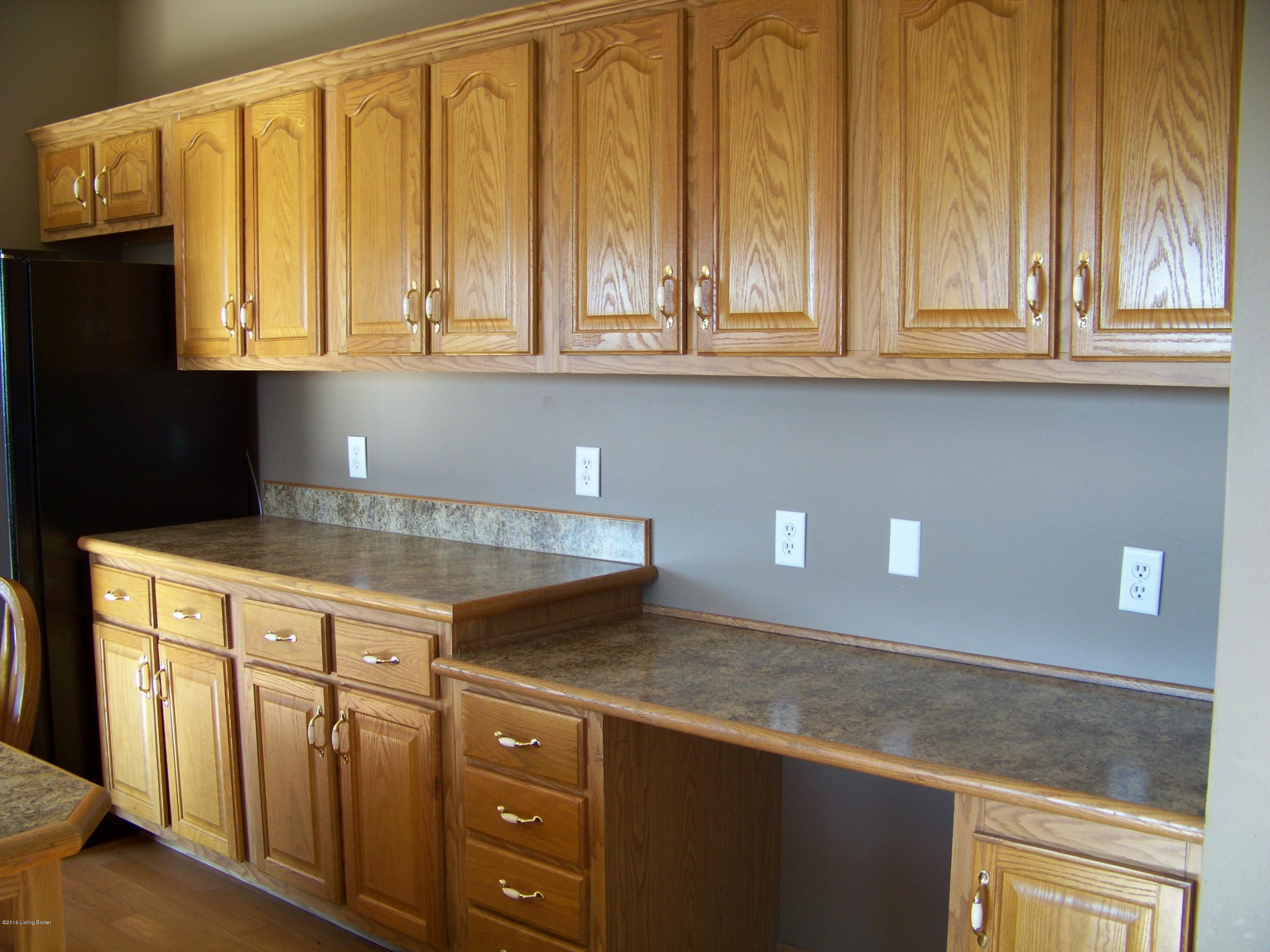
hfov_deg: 51.4
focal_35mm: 36
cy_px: 476
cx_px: 635
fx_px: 1321
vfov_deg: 39.7
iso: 69
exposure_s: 1/30
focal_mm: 5.85
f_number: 2.8
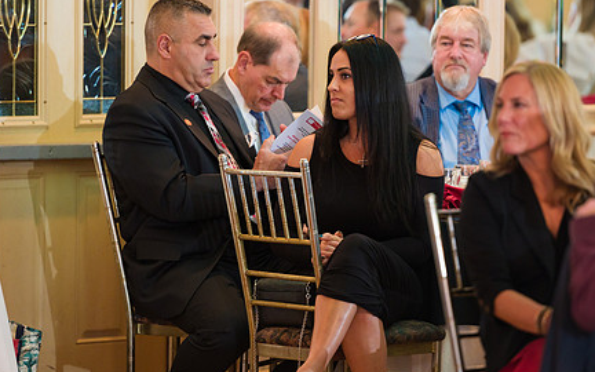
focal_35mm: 276
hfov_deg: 7.6
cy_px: 181
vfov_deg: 4.8
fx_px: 4476
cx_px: 338
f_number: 3.2
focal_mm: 200
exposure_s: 1/200
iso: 1000
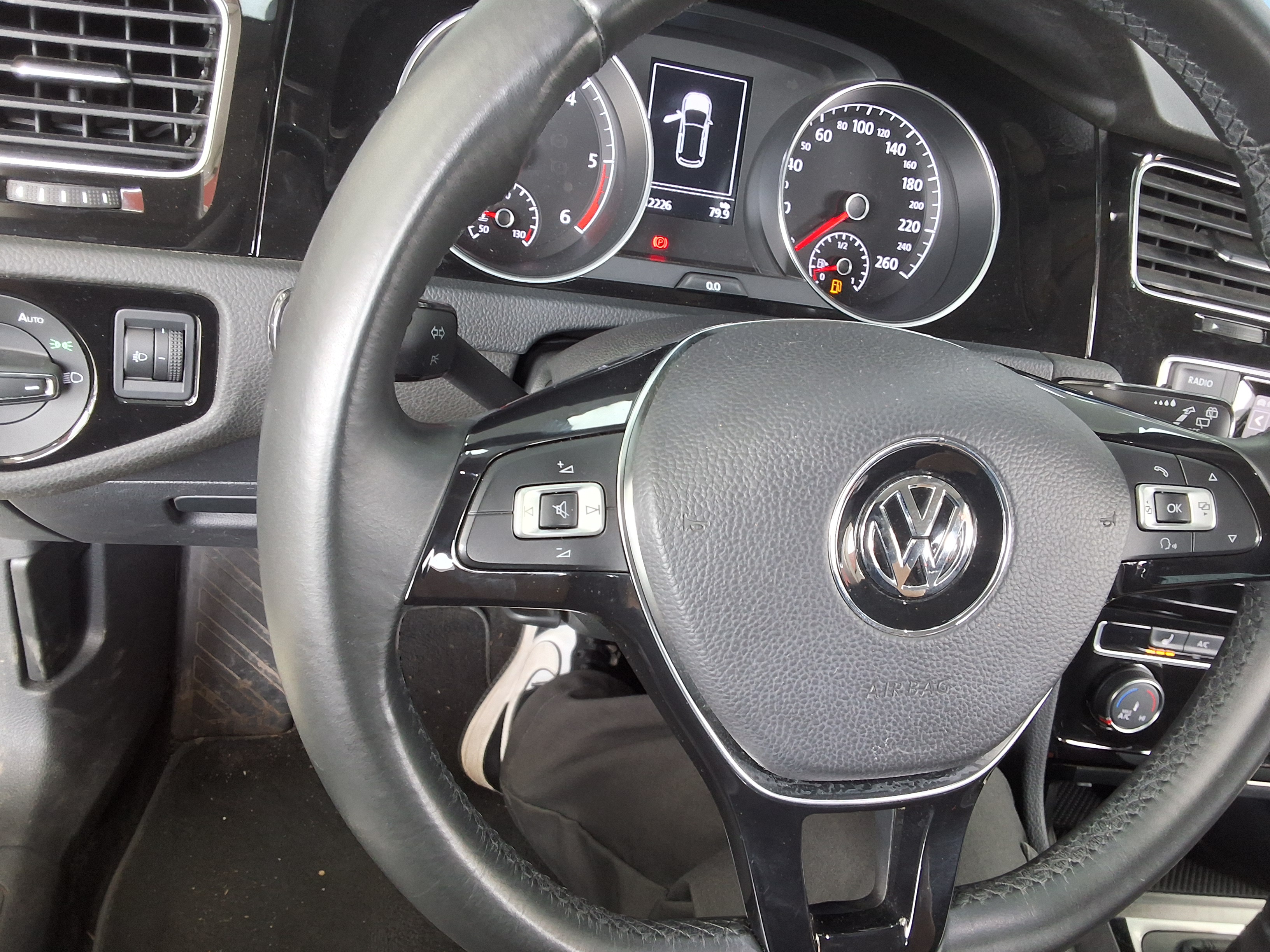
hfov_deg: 63.4
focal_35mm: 28
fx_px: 1027
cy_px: 476
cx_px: 635
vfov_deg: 49.7
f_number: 1.9
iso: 160
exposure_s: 1/40
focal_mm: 2.91
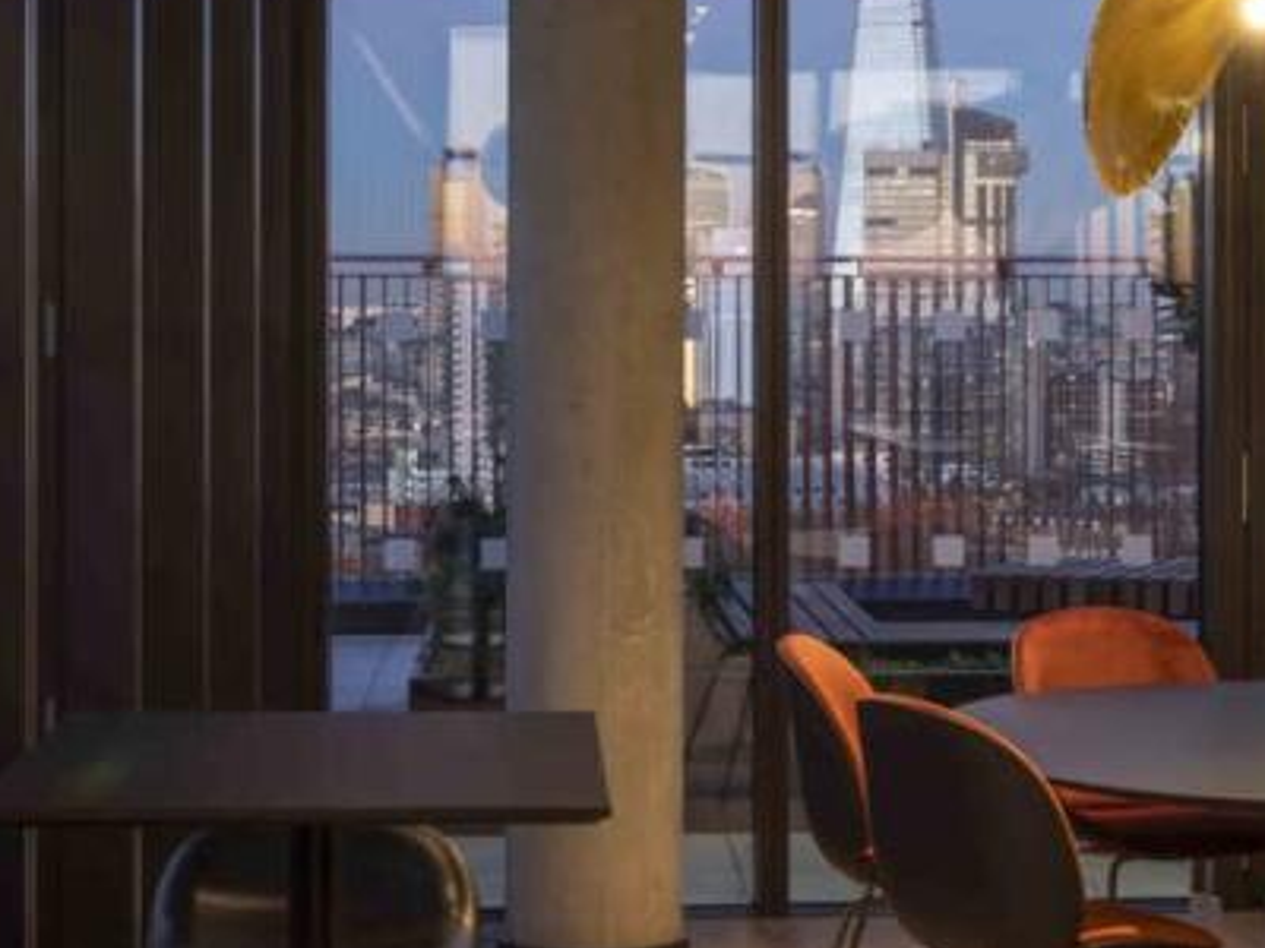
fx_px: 2997
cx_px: 746
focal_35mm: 82
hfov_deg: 23.8
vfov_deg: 18.0
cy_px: 357
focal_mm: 40.3
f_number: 16
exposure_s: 1.5
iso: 100
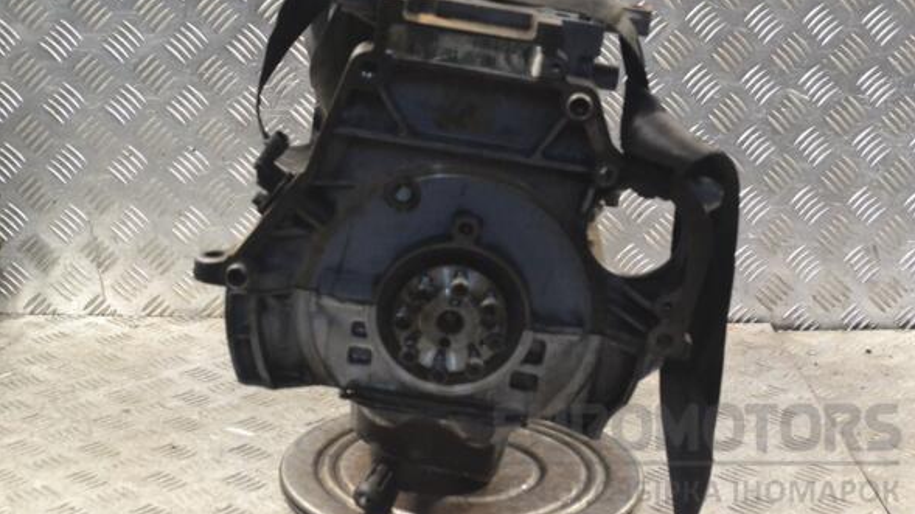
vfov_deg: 18.8
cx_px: 464
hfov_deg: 32.8
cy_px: 221
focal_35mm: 64
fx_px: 1552
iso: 3200
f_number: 8
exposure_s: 1/160
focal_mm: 40
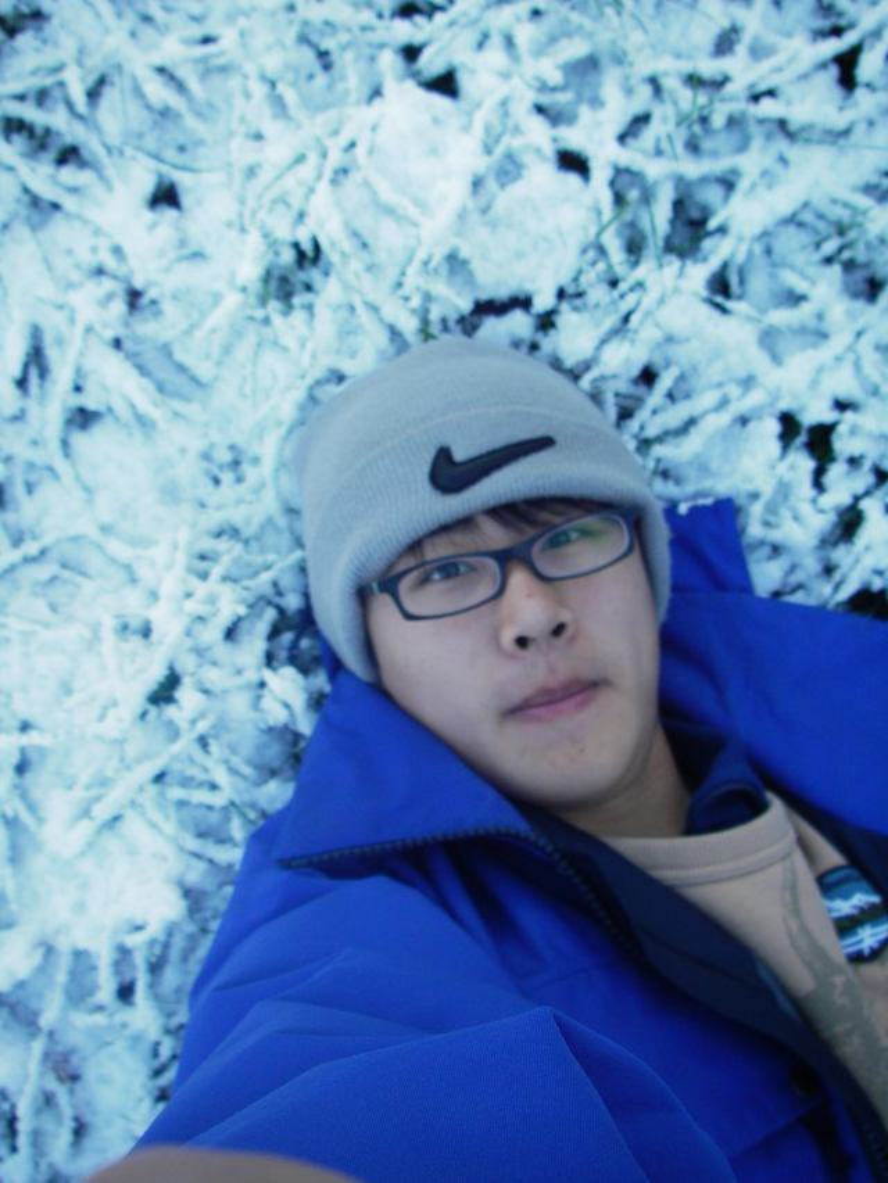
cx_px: 444
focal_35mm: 38
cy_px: 592
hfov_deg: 37.7
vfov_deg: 49.0
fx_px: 1299
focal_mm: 6.3
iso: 50
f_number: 3.3
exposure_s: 1/50
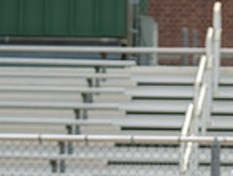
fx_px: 2044
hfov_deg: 6.5
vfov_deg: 4.9
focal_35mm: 303
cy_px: 245
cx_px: 303
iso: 100
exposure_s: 1/320
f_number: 2.8
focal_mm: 75
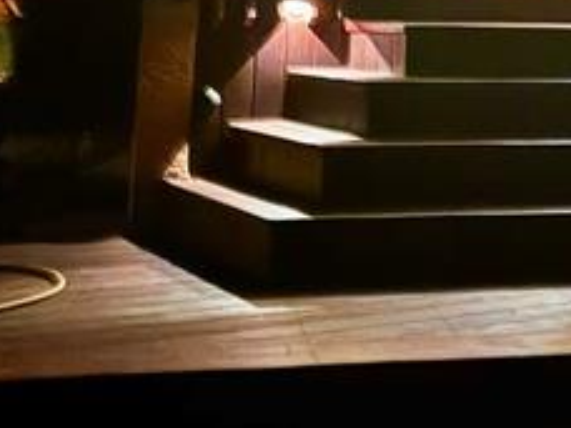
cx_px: 543
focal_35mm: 81
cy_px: -238
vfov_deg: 16.4
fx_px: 1336
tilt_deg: +9.1
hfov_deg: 23.3
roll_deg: -2.9
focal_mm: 6.76
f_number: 1.78
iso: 1000
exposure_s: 1/5
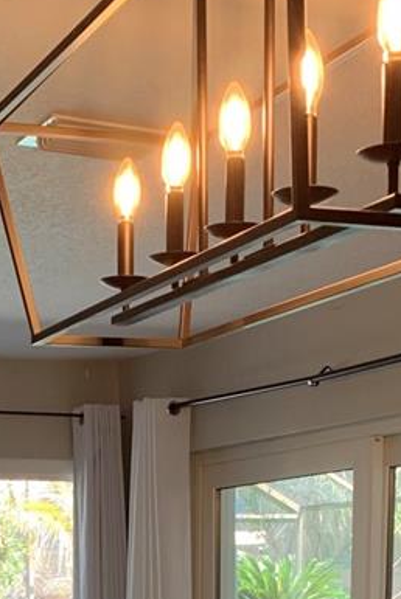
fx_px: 1401
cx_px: 87
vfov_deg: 21.0
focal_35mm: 84
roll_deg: +0.7
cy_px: 858
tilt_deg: -11.0
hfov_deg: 16.2
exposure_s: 1/60
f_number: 1.8
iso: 64
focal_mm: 4.25
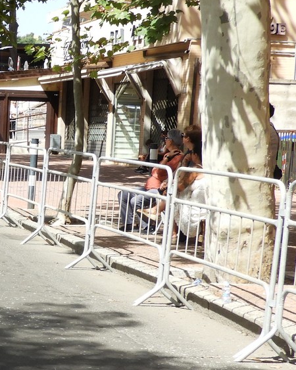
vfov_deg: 18.6
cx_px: -197
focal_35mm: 103
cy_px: 221
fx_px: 1129
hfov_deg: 13.7
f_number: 3.6
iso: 100
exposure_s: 1/500
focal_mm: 5.9
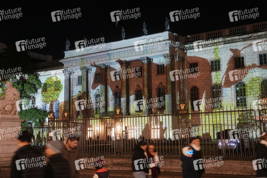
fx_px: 333
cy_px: 89
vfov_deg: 29.8
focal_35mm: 45
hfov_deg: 43.6
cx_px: 134
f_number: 1.8
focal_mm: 30
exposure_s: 1/20
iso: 800
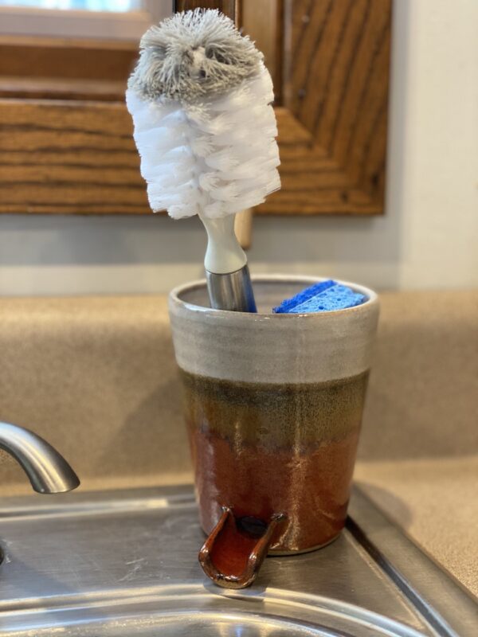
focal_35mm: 52
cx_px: 239
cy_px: 318
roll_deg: -0.5
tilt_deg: -9.2
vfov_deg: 36.8
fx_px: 957
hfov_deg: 28.0
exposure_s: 1/40
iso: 160
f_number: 2
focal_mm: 6
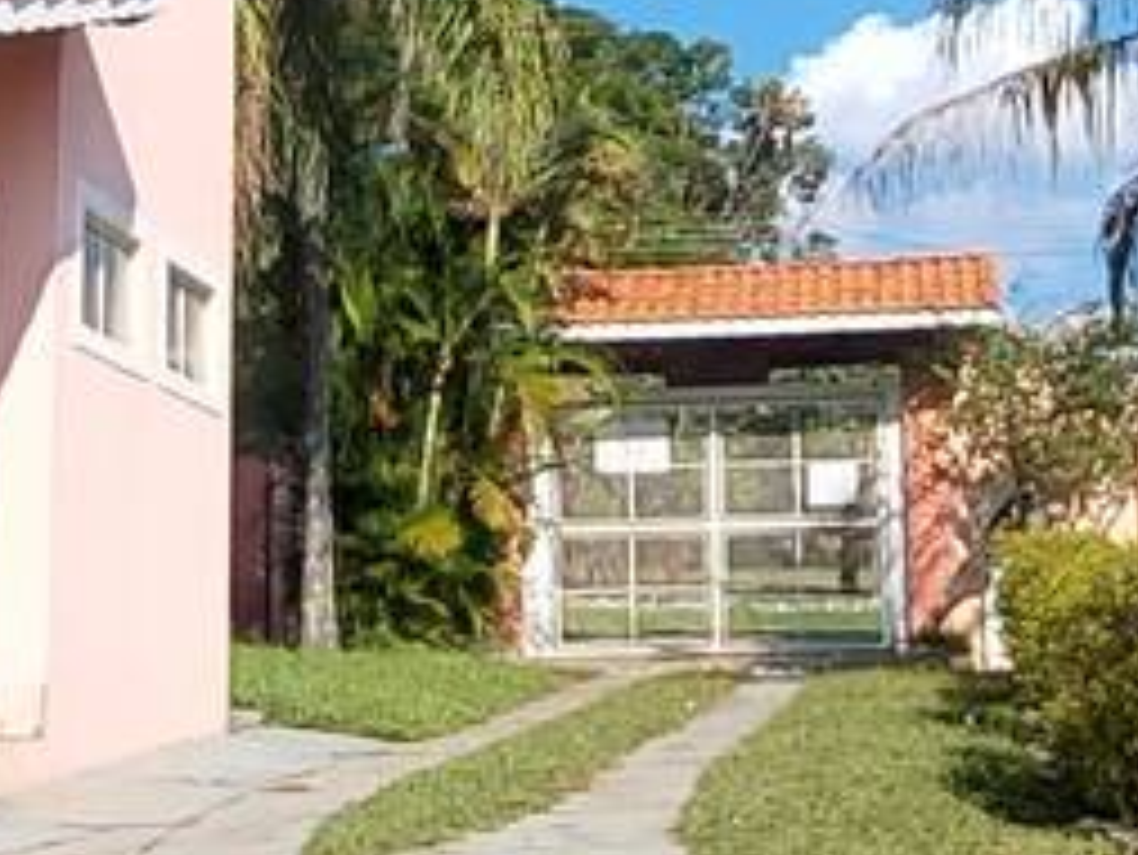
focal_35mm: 74
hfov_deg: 26.2
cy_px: 342
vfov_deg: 19.9
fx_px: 2434
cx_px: 733
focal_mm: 1.74
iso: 40
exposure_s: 1/1090
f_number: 2.2
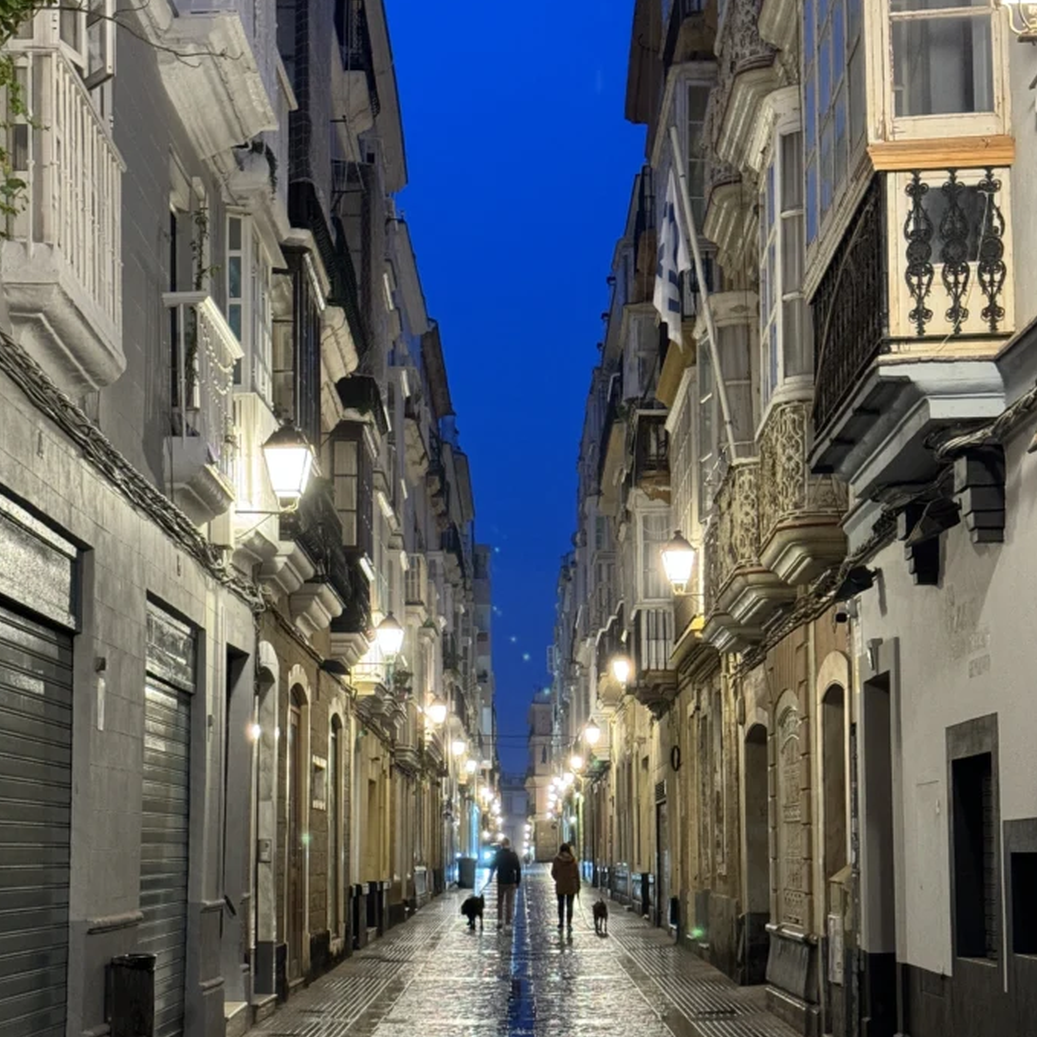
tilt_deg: +4.2
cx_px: 496
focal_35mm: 64
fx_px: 2169
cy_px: 687
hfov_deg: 26.9
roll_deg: +0.1
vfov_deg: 26.7
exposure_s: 1/33
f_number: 1.78
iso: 400
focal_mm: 6.86
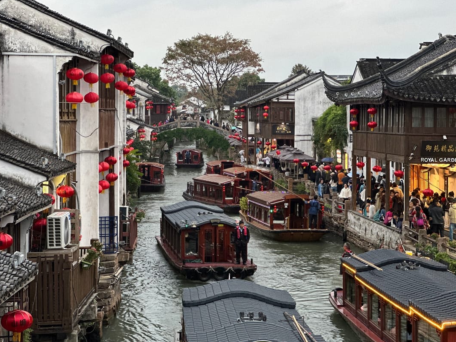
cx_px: 225
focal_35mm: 78
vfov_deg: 18.9
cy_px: 171
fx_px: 1028
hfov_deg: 25.0
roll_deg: -0.3
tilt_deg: -3.3
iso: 160
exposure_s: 1/33
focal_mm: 9
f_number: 2.8
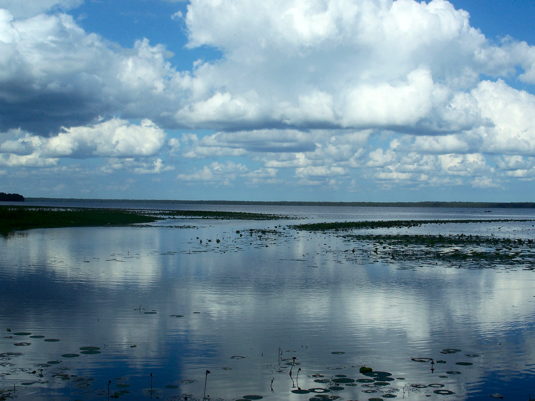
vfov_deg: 27.0
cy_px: 163
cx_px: 273
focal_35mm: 54
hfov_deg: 35.5
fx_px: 835
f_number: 4.5
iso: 64
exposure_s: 1/1000
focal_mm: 9.1
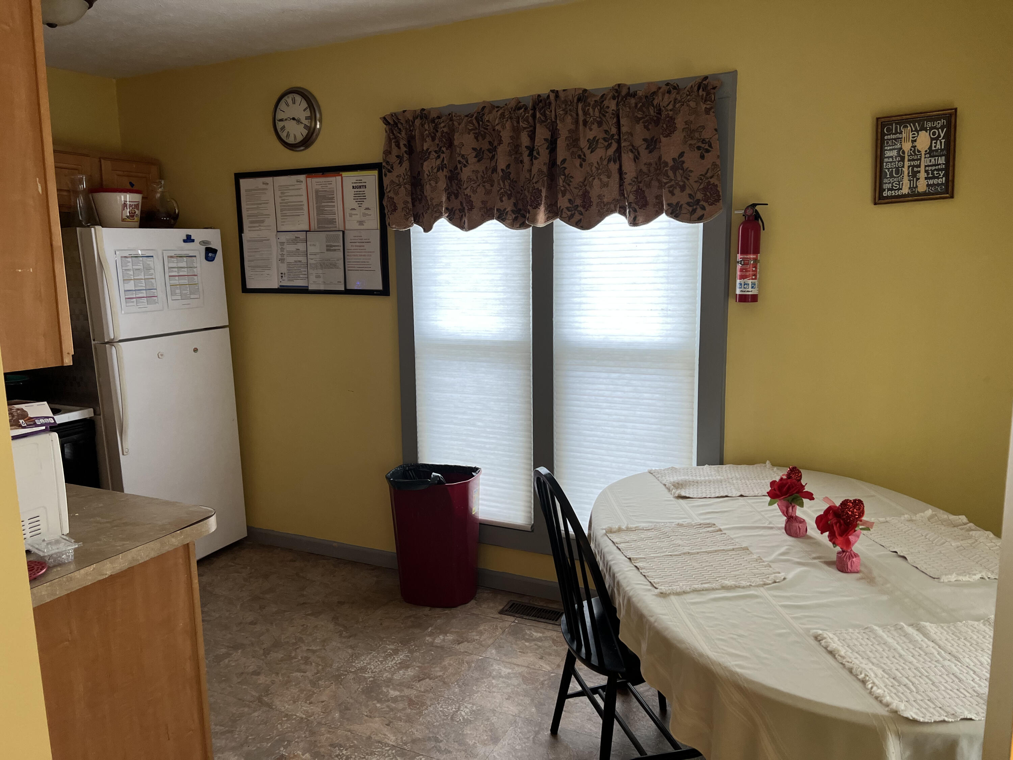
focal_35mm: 26
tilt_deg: -9.1
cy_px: 380
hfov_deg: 67.3
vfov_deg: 53.1
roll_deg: +0.6
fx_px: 761
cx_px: 506
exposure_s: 1/120
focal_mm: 5.7
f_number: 1.5
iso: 125
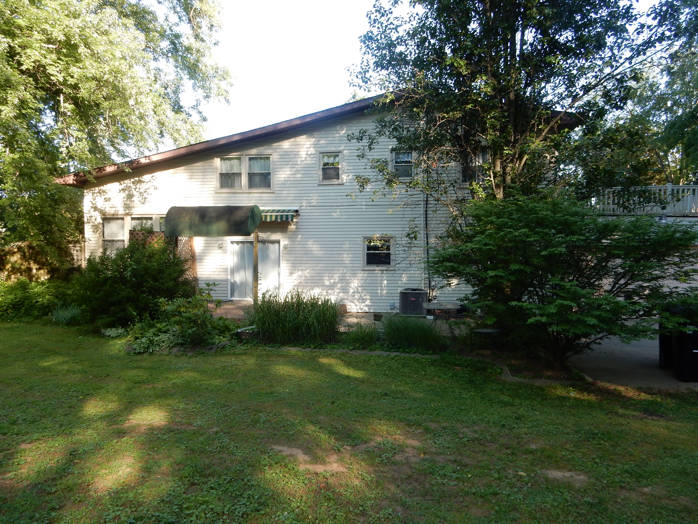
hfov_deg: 69.4
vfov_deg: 54.9
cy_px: 262
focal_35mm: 25
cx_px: 349
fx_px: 504
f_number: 4
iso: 125
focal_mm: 4.5
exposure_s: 1/100
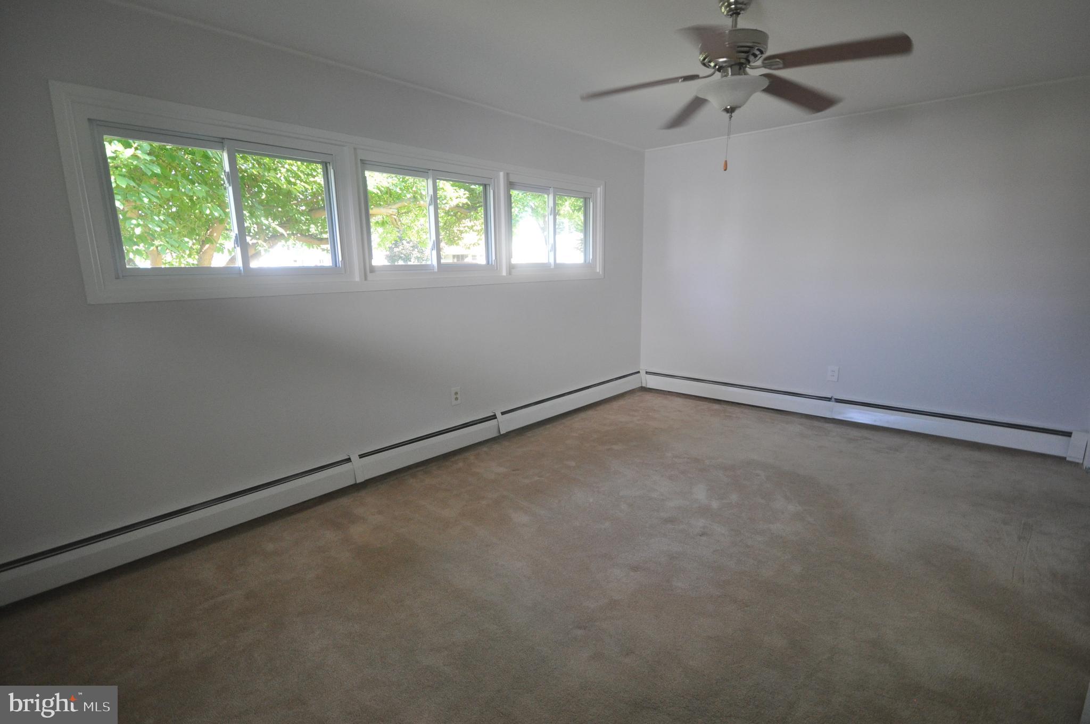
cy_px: 362
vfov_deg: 69.5
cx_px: 545
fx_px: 522
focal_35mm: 17
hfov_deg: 92.5
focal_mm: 11.5
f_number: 4.2
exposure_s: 1/60
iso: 800
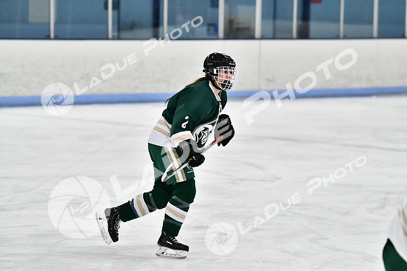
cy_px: 136
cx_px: 204
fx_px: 2205
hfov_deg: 10.5
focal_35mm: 195
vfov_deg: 7.0
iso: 8000
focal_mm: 130
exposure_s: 1/1250
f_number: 2.8
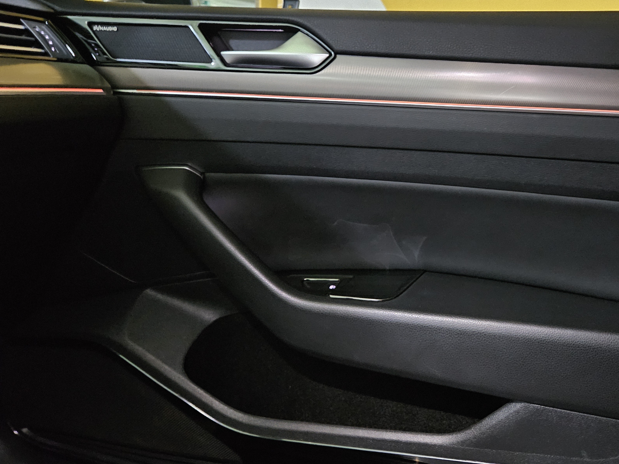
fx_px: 519
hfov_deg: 61.0
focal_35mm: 29
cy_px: 185
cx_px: 377
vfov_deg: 47.9
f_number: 1.8
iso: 2500
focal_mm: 5.4
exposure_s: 1/15
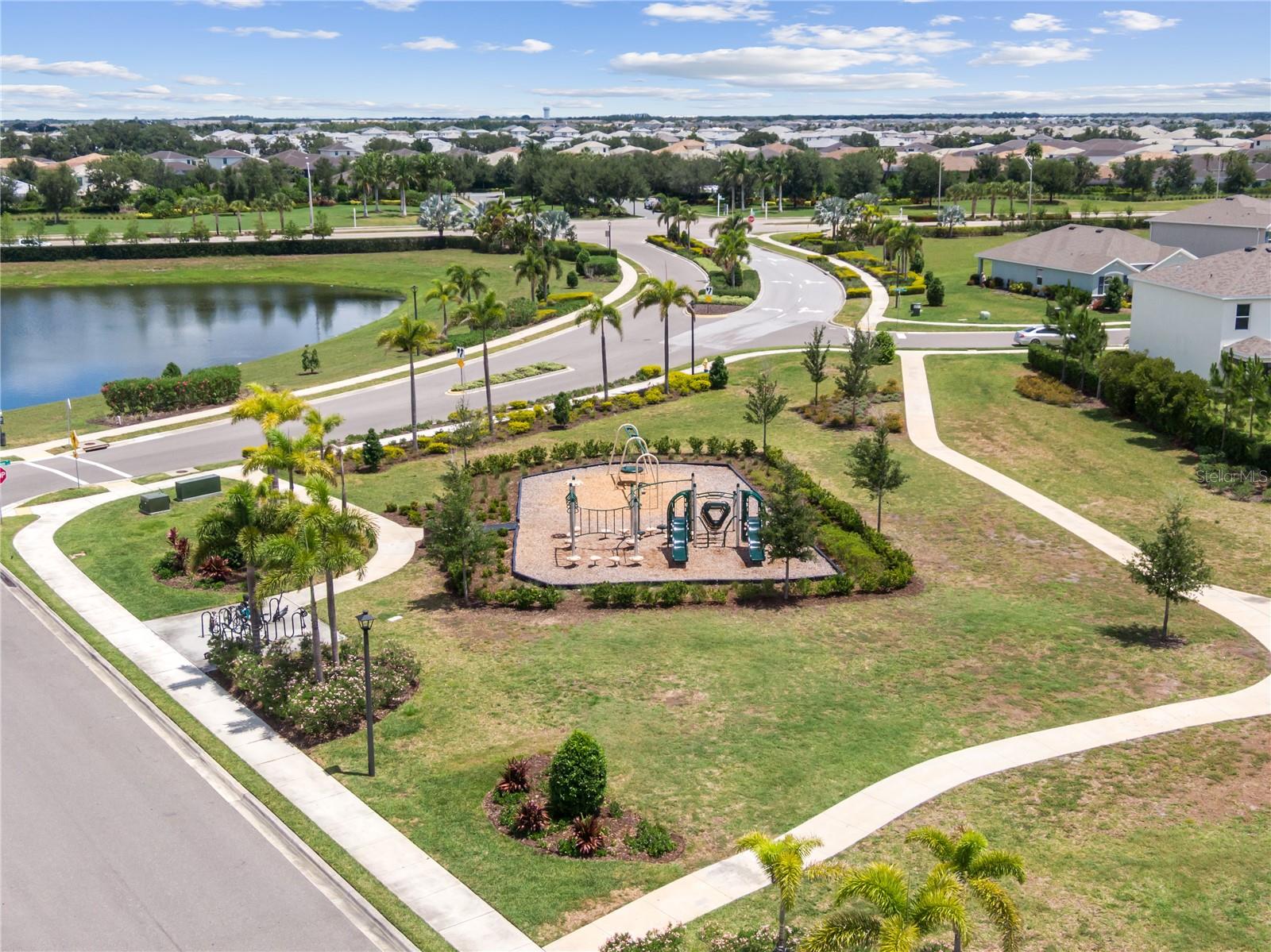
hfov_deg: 44.8
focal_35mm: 42
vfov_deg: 34.3
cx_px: 636
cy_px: 476
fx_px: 1542
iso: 100
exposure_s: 1/1600
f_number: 3.5
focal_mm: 7.23
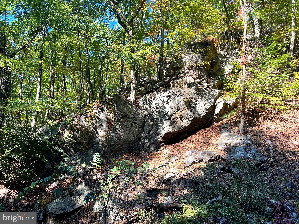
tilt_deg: +9.8
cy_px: 112
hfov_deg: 67.3
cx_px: 150
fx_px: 225
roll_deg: -7.9
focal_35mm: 26
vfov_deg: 53.1
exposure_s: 1/558
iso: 50
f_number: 1.5
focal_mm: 5.7
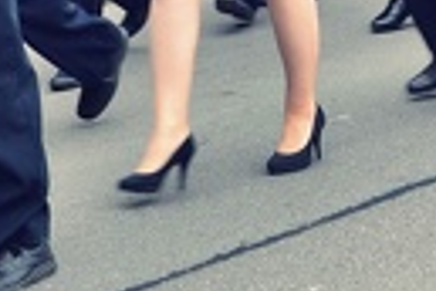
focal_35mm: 184
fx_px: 2228
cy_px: -200
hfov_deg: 11.2
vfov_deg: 7.3
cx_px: 264
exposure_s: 1/125
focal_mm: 20
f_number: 5.6
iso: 180
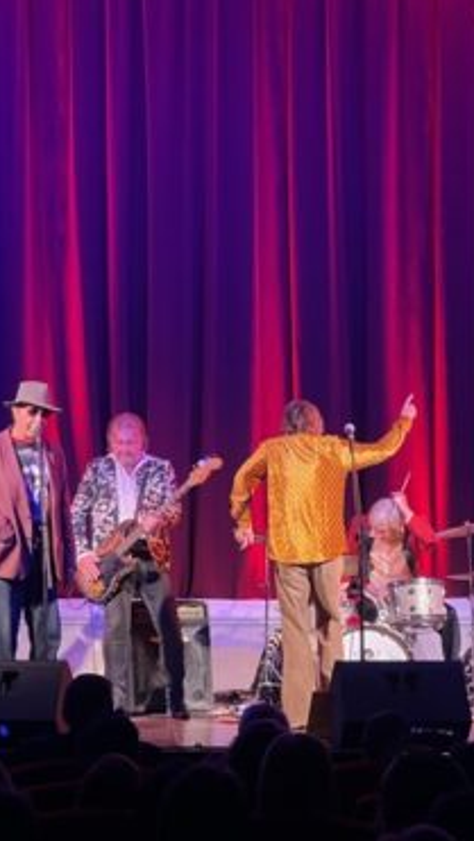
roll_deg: +0.4
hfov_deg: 10.7
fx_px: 2522
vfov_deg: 18.9
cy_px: 418
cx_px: 179
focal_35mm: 113
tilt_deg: +5.1
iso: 800
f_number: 2.8
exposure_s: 1/30
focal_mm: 9
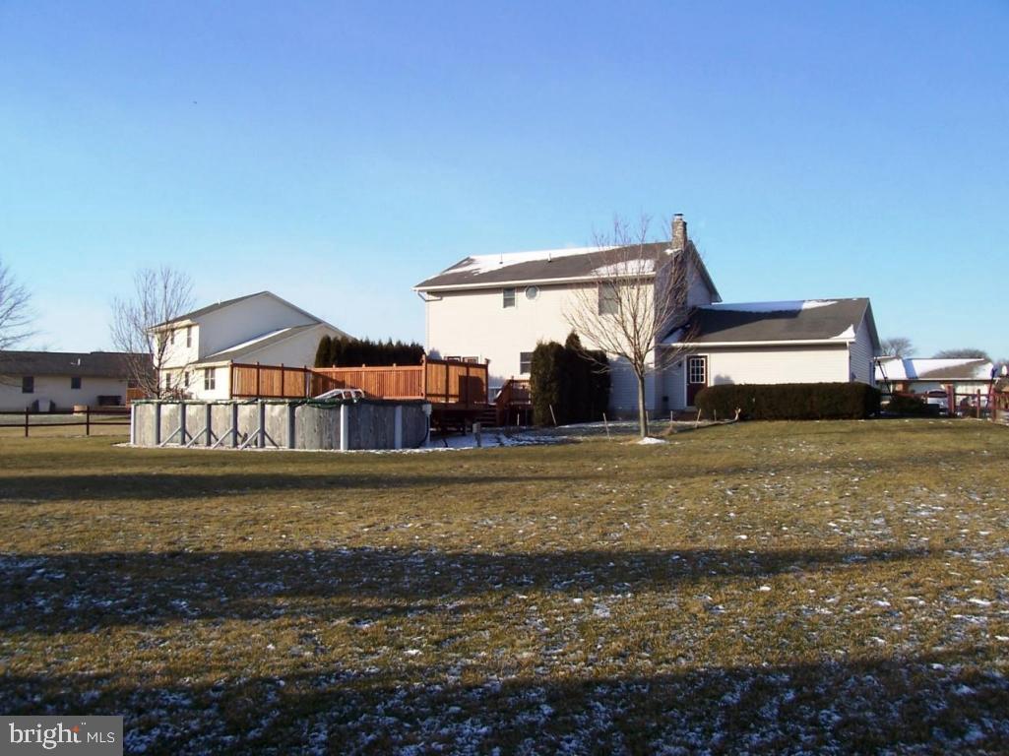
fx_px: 991
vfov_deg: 41.8
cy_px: 378
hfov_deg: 54.0
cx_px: 504
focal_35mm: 34
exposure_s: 1/250
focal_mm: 5.6
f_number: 5.6
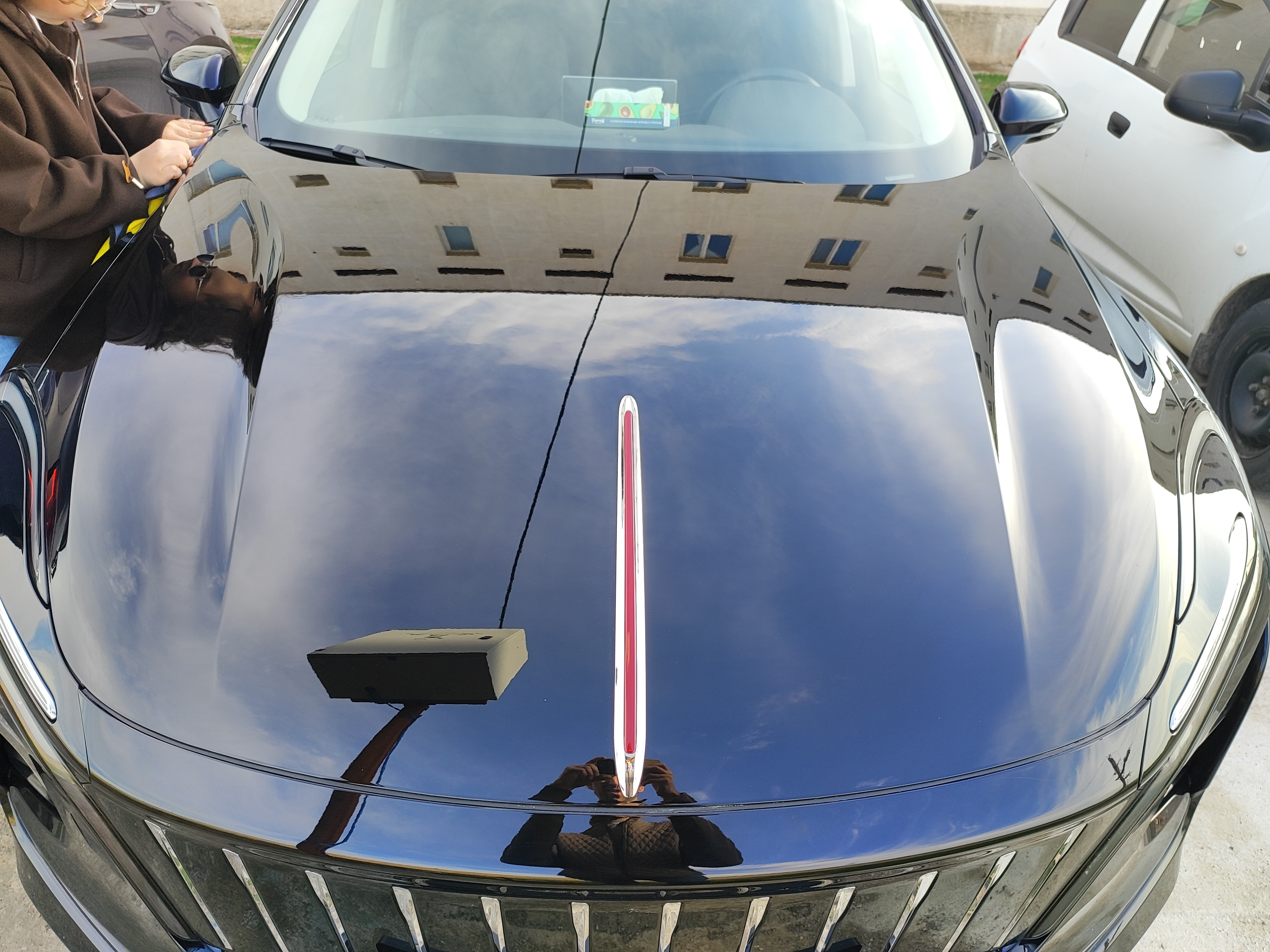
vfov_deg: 56.8
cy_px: 476
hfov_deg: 71.6
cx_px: 635
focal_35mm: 24
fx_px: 881
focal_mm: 5.89
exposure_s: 1/138
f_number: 1.89
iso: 50
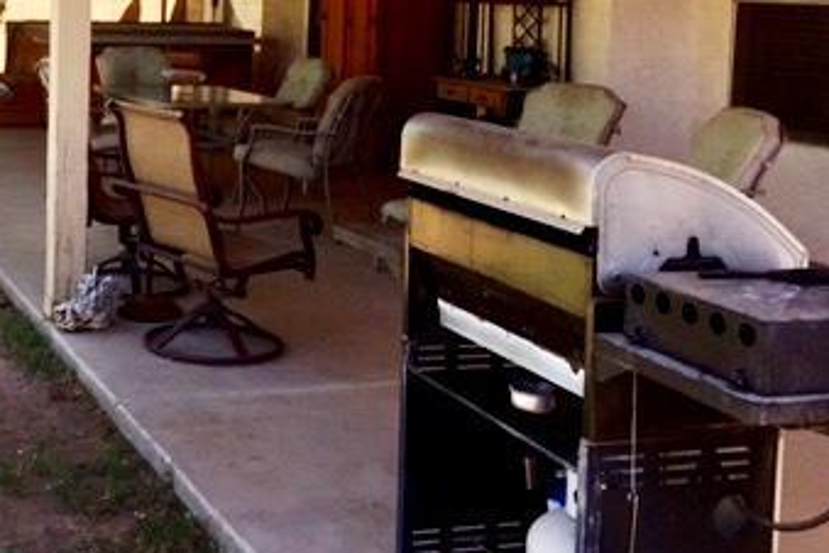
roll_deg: -1.3
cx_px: 134
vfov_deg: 23.3
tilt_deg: -4.3
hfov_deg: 33.7
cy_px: 78
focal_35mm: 57
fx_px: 1312
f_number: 2.2
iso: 32
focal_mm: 4.15
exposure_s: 1/599
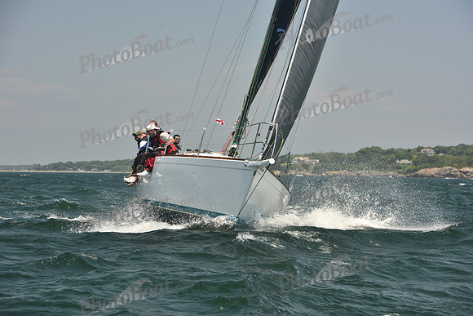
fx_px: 1288
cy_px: 158
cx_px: 236
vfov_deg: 14.0
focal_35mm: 98
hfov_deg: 20.8
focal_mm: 98
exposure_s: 1/640
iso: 250
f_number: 5.6
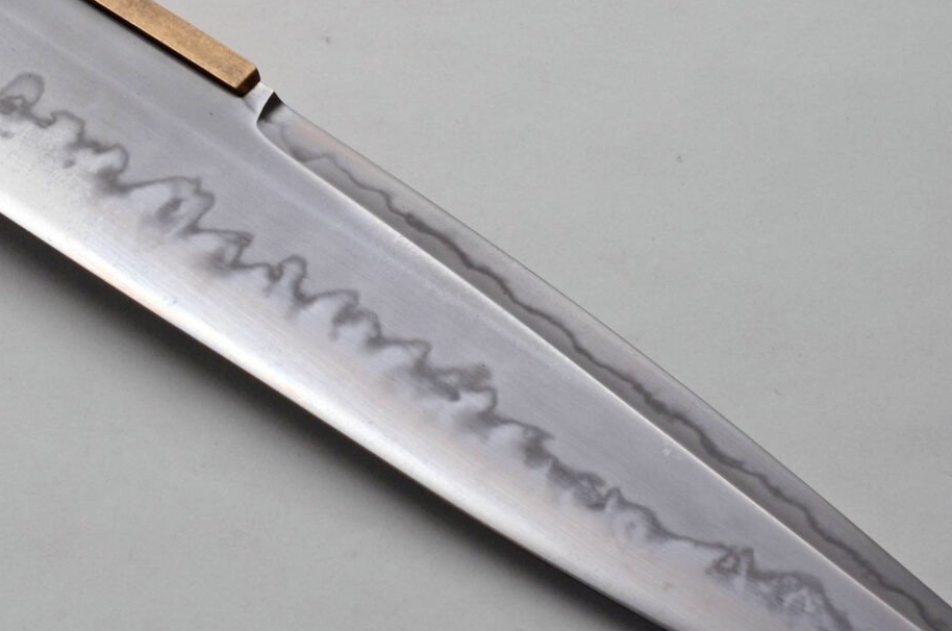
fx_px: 4435
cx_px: -30
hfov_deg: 12.1
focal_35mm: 168
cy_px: 113
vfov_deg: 8.1
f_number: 8
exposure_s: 1/250
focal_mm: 40
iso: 200
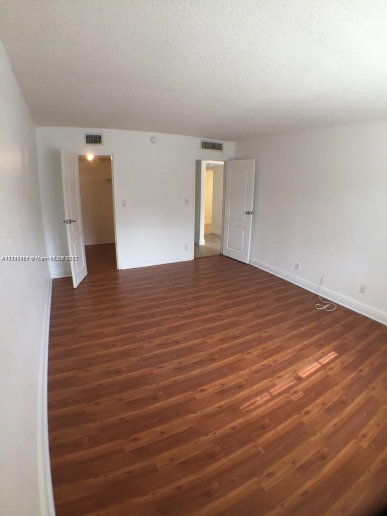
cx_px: 194
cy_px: 258
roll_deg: -1.1
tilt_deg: -15.8
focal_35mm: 29
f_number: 2.2
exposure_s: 1/30
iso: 50
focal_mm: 4.15
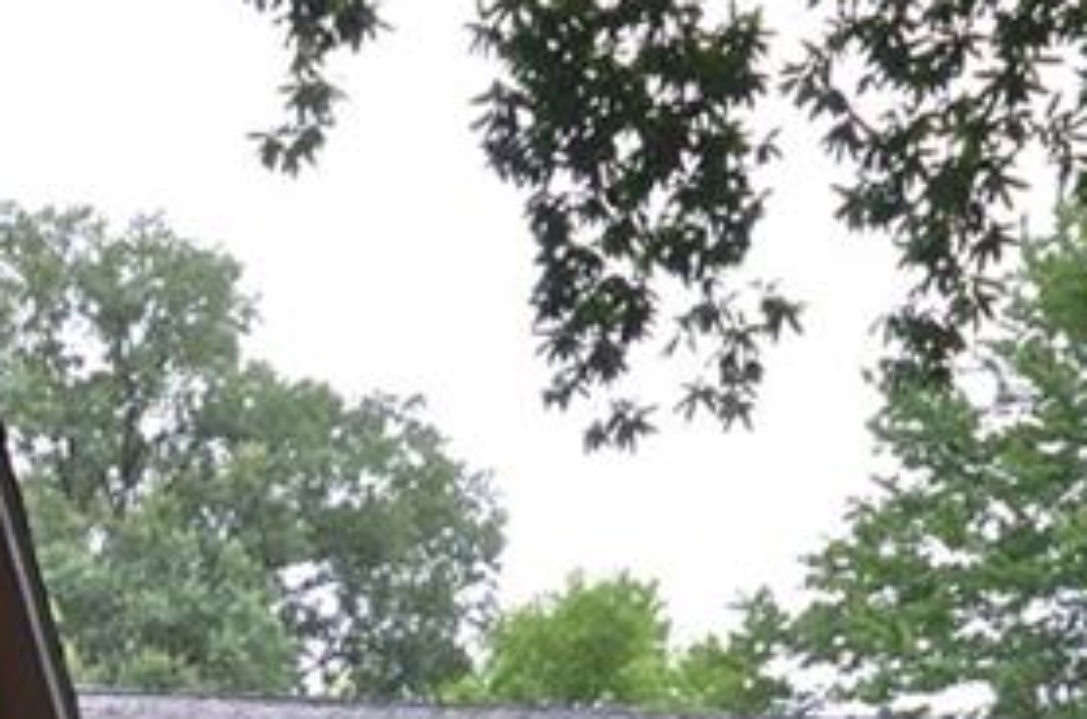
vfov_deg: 16.0
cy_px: 1288
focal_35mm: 72
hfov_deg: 26.0
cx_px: -109
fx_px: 2164
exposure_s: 1/160
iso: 640
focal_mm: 13
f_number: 6.3
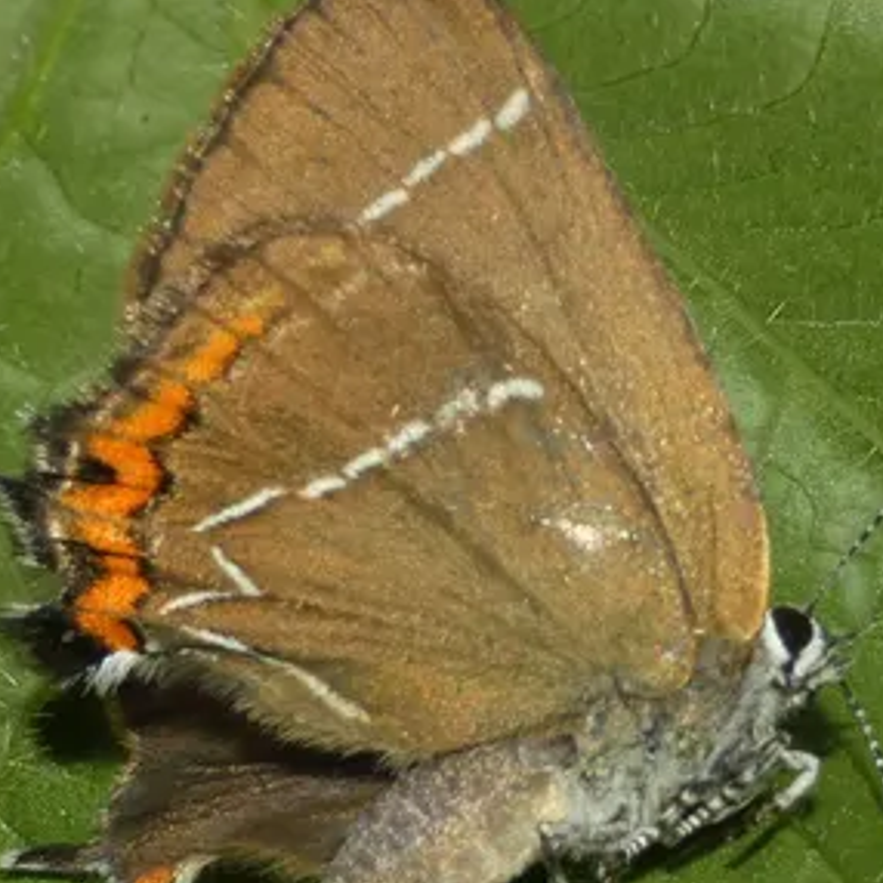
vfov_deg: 6.0
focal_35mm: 291
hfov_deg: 6.0
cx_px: 432
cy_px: 491
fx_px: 8398
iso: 80
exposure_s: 1/50
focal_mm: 26.3
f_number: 5.4
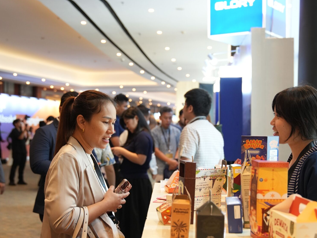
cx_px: 165
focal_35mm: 60
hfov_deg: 31.9
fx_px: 554
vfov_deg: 24.1
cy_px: 159
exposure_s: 1/125
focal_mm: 36.3
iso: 1250
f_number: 2.8
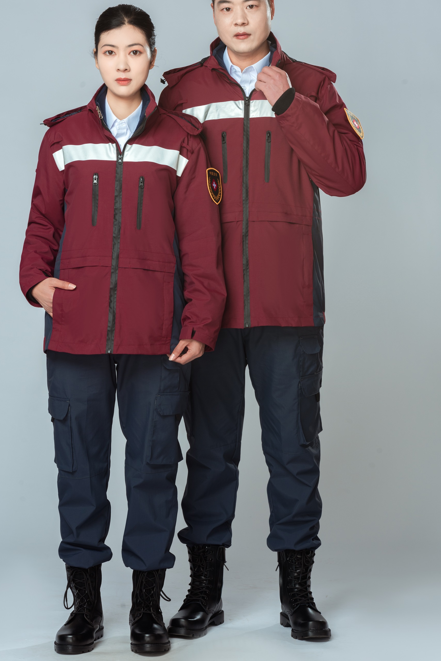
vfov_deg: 19.4
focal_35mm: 105
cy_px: 293
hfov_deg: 13.0
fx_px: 1928
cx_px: 184
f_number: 13
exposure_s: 1/125
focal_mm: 90
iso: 160
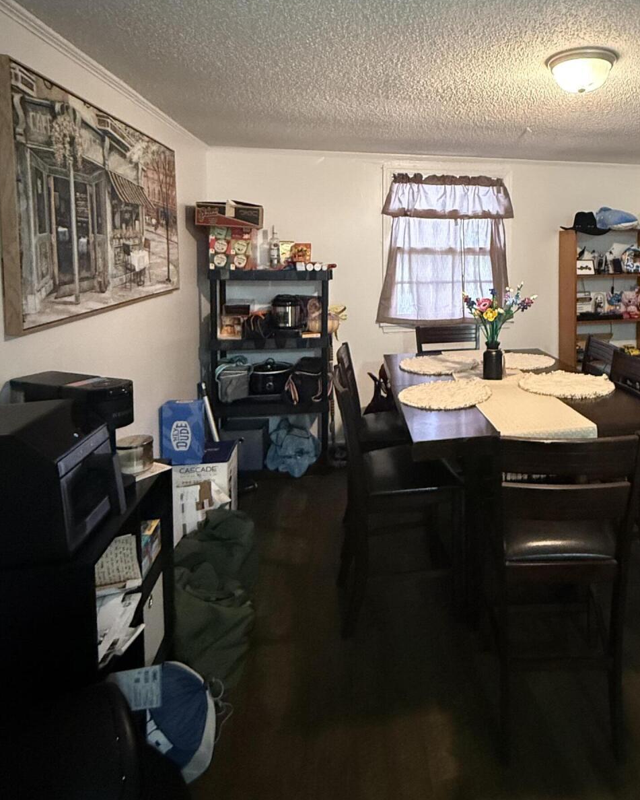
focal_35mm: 23
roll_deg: -0.2
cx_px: 462
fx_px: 544
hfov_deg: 58.4
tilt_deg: -1.9
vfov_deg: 71.1
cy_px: 289
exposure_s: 1/60
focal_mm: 2.22
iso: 1000
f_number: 2.2
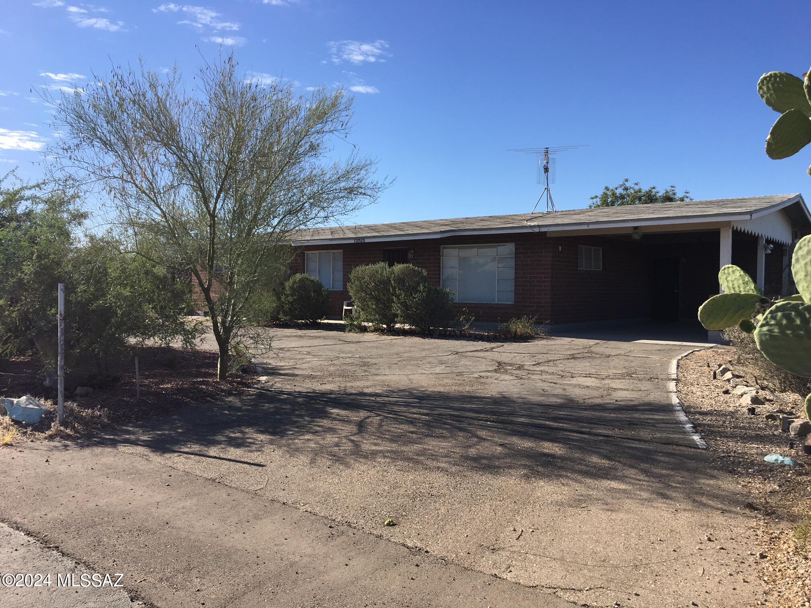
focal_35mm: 29
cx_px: 406
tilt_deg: -1.5
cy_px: 304
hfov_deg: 61.7
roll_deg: -0.3
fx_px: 679
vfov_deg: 48.2
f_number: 2.2
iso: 25
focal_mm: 4.15
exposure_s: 1/1399
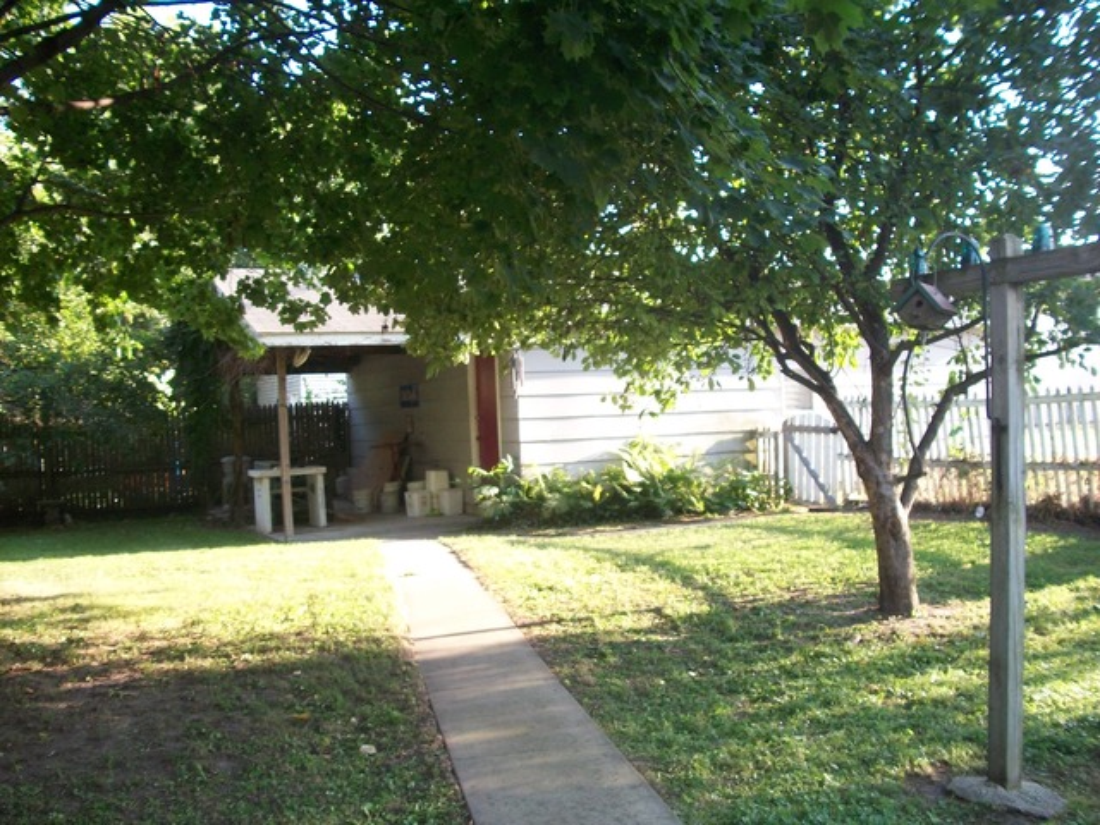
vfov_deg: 44.2
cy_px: 412
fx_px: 1017
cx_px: 550
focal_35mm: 32
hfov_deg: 56.8
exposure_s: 1/125
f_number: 2.9
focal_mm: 5.7
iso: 100
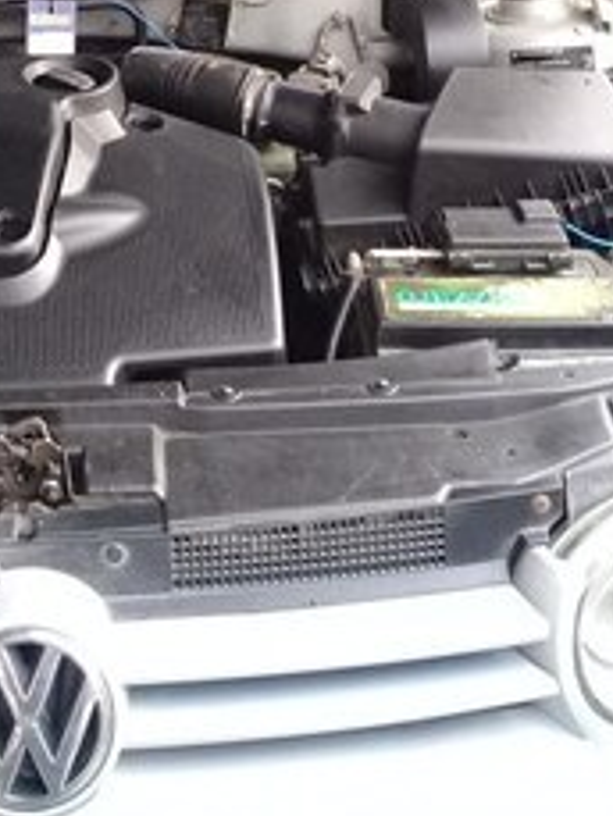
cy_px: -50
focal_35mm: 67
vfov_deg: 26.9
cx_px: 68
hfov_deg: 21.5
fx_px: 1580
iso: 80
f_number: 2.2
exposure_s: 1/100
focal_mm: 3.3
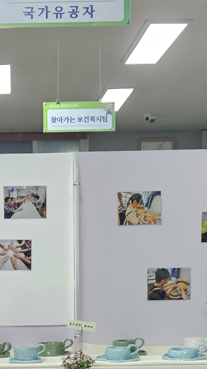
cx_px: 30
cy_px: 333
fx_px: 800
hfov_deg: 14.6
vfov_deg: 25.1
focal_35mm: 82
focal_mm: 5.4
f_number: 1.8
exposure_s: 1/120
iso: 250
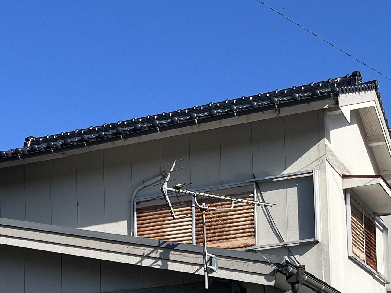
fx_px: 915
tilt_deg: +4.2
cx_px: 132
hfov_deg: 24.0
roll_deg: +1.8
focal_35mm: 81
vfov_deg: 17.2
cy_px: 371
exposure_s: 1/3215
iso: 50
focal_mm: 5.1
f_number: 1.6
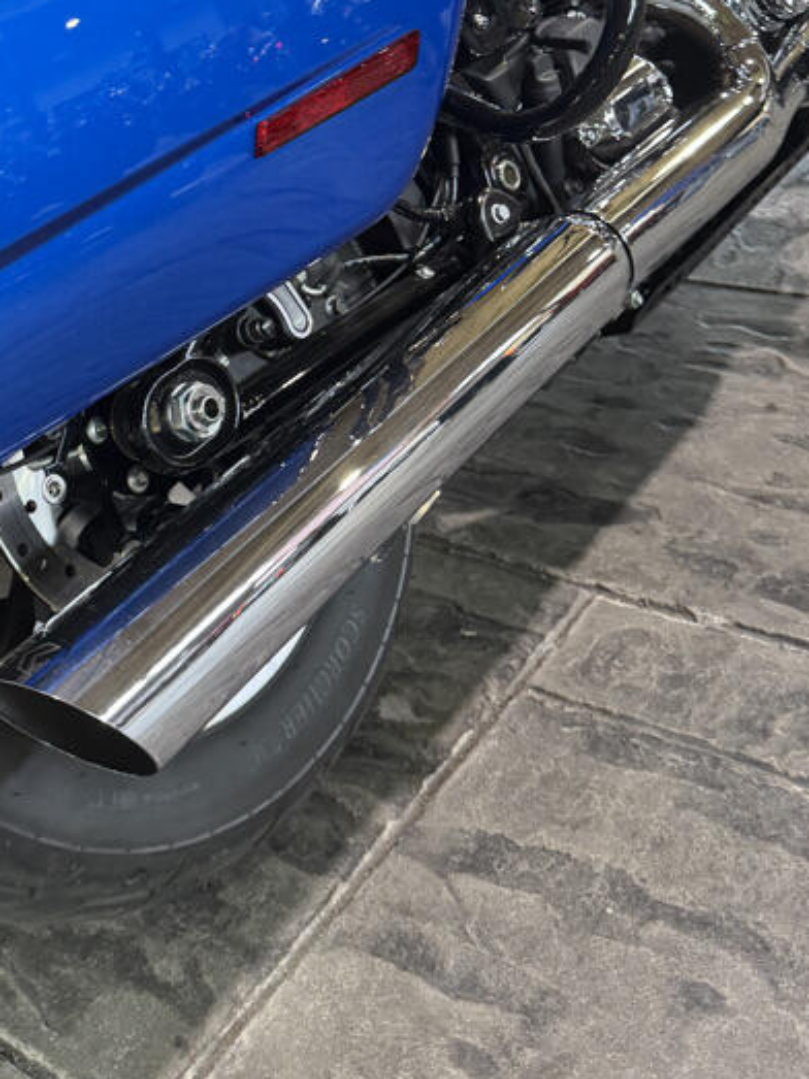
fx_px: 1465
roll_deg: +15.0
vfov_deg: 38.0
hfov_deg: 30.4
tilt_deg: -17.5
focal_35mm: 47
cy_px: 128
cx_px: 213
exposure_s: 1/60
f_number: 1.78
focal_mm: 6.76
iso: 200
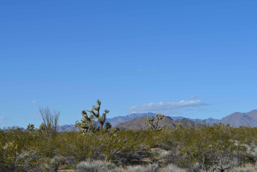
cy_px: 99
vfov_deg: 19.0
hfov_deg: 28.0
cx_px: 117
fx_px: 514
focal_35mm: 72
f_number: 7.1
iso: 400
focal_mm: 40
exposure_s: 1/2000
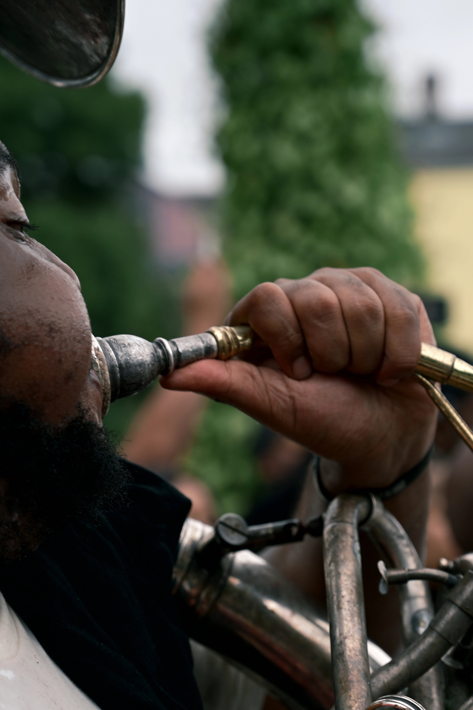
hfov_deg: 13.5
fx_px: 1991
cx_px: 306
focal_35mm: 101
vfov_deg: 20.2
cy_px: 469
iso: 100
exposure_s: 1/250
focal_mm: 70
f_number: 4
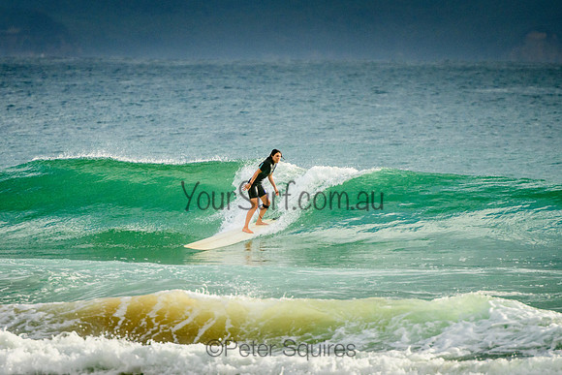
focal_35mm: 550
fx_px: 8589
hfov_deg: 3.7
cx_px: 262
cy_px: 195
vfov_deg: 2.5
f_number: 5.6
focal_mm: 400
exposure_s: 1/2000
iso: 900
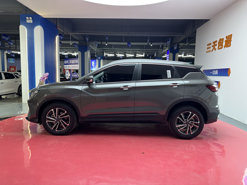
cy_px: 92
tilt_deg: -5.1
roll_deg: -1.5
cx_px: 124
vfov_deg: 56.8
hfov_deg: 71.6
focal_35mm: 24
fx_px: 171
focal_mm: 6.86
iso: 160
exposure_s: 1/100
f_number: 1.78
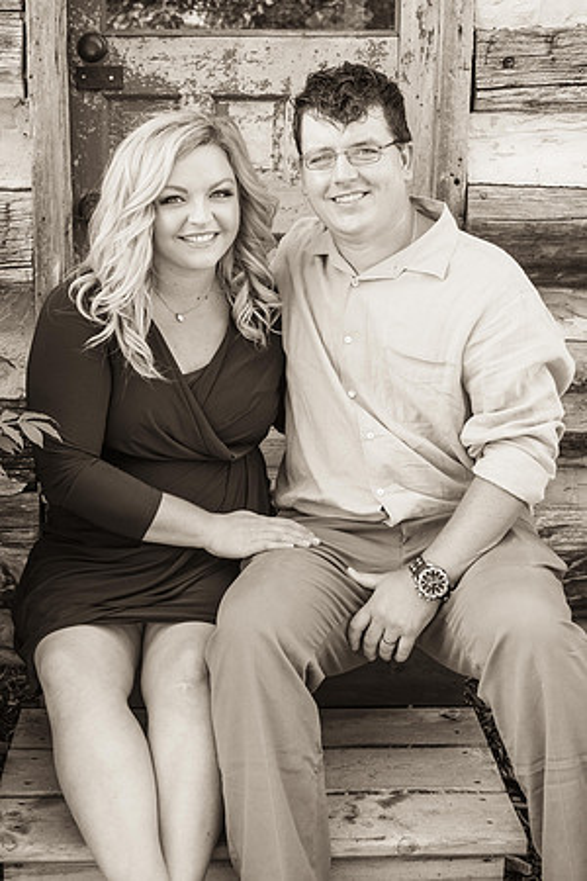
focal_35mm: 51
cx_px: 294
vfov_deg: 38.9
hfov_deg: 26.5
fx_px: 1247
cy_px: 440
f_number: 6.3
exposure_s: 1/160
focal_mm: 34
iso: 400
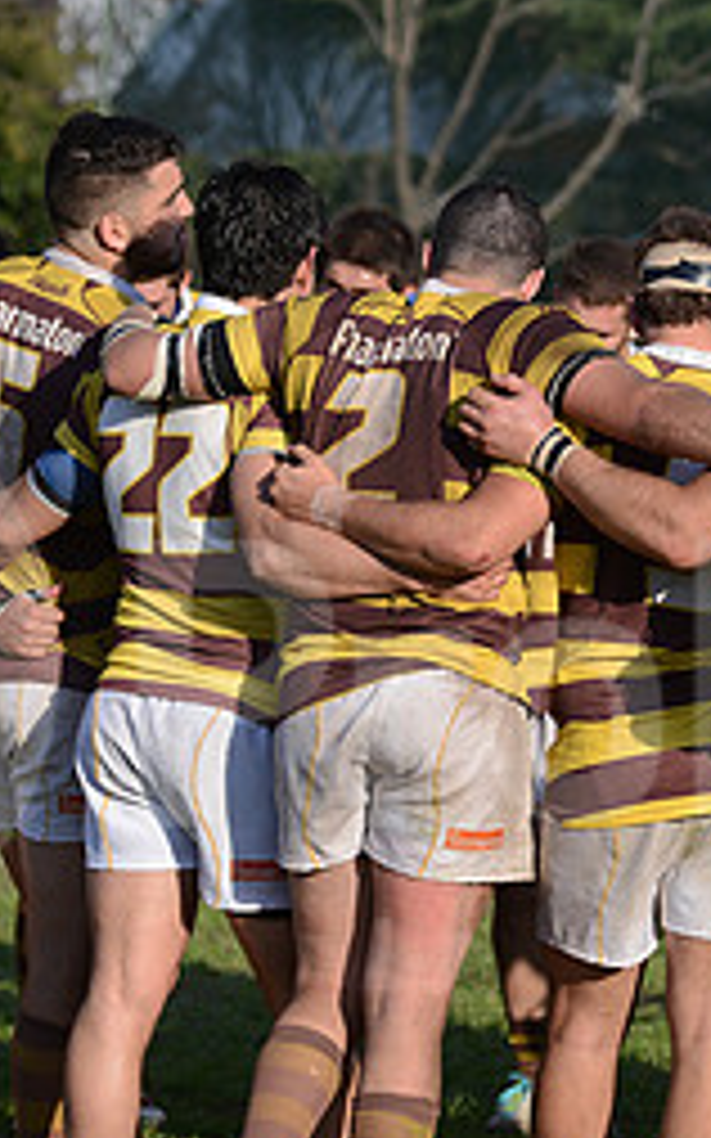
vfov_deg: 6.2
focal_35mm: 339
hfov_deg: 3.9
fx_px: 10516
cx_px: 500
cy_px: 672
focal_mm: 145
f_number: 4
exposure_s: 1/2000
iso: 320
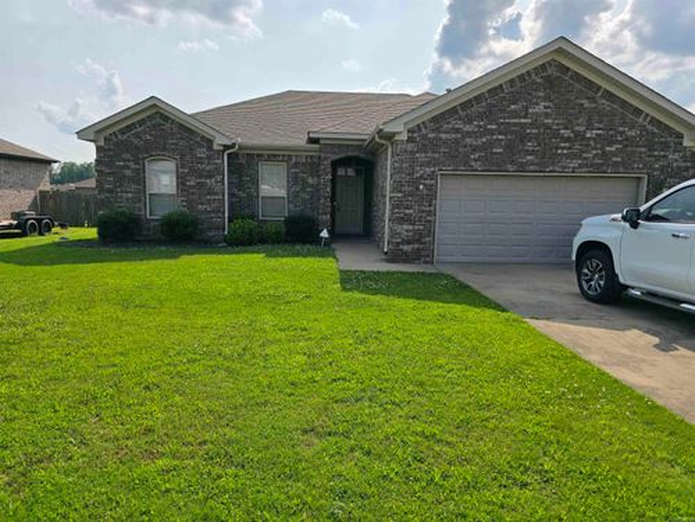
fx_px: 462
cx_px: 348
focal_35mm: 23
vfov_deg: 58.9
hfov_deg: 73.9
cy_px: 261
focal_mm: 6.3
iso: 12
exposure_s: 1/1279
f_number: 1.7
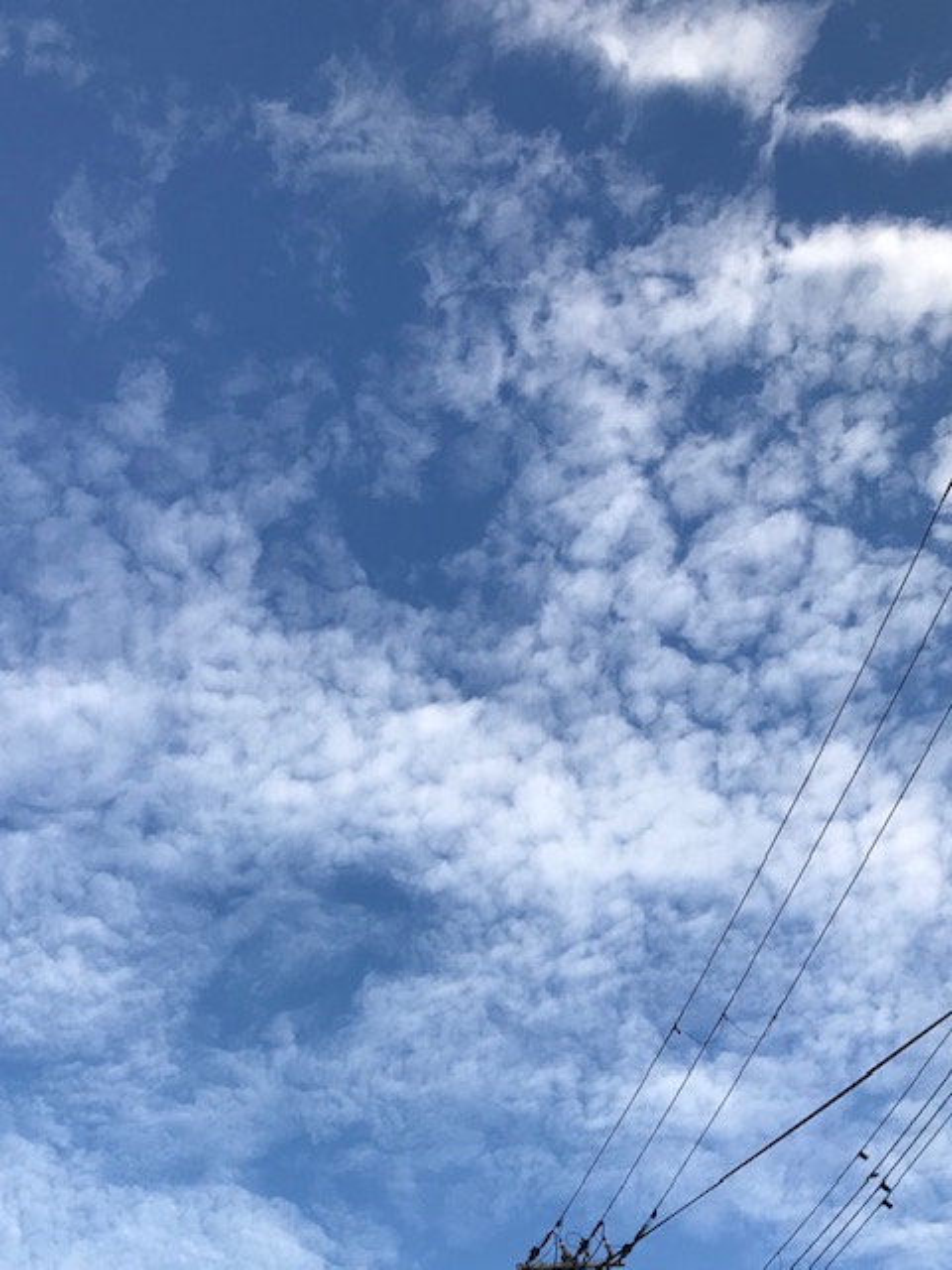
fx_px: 1027
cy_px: 635
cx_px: 476
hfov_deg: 49.7
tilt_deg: +49.4
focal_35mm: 28
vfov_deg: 63.4
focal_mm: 3.99
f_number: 1.8
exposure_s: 1/1368
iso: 20
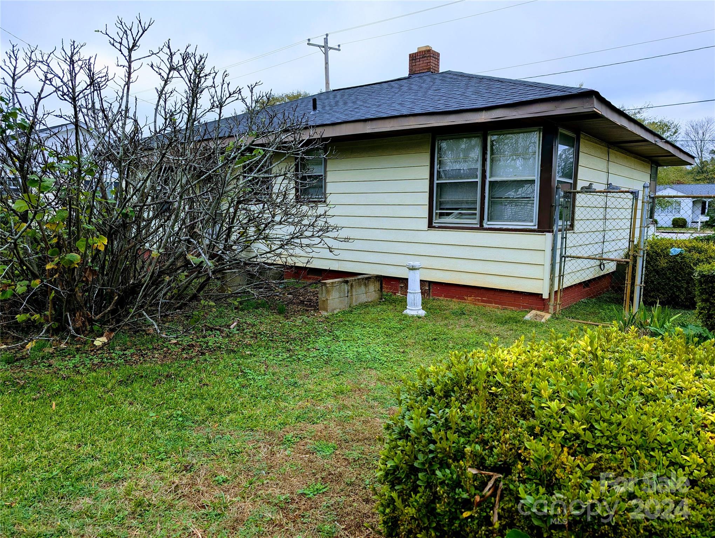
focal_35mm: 24
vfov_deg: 56.9
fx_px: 496
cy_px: 269
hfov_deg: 71.5
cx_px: 358
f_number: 1.68
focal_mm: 6.9
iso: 20
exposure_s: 1/454
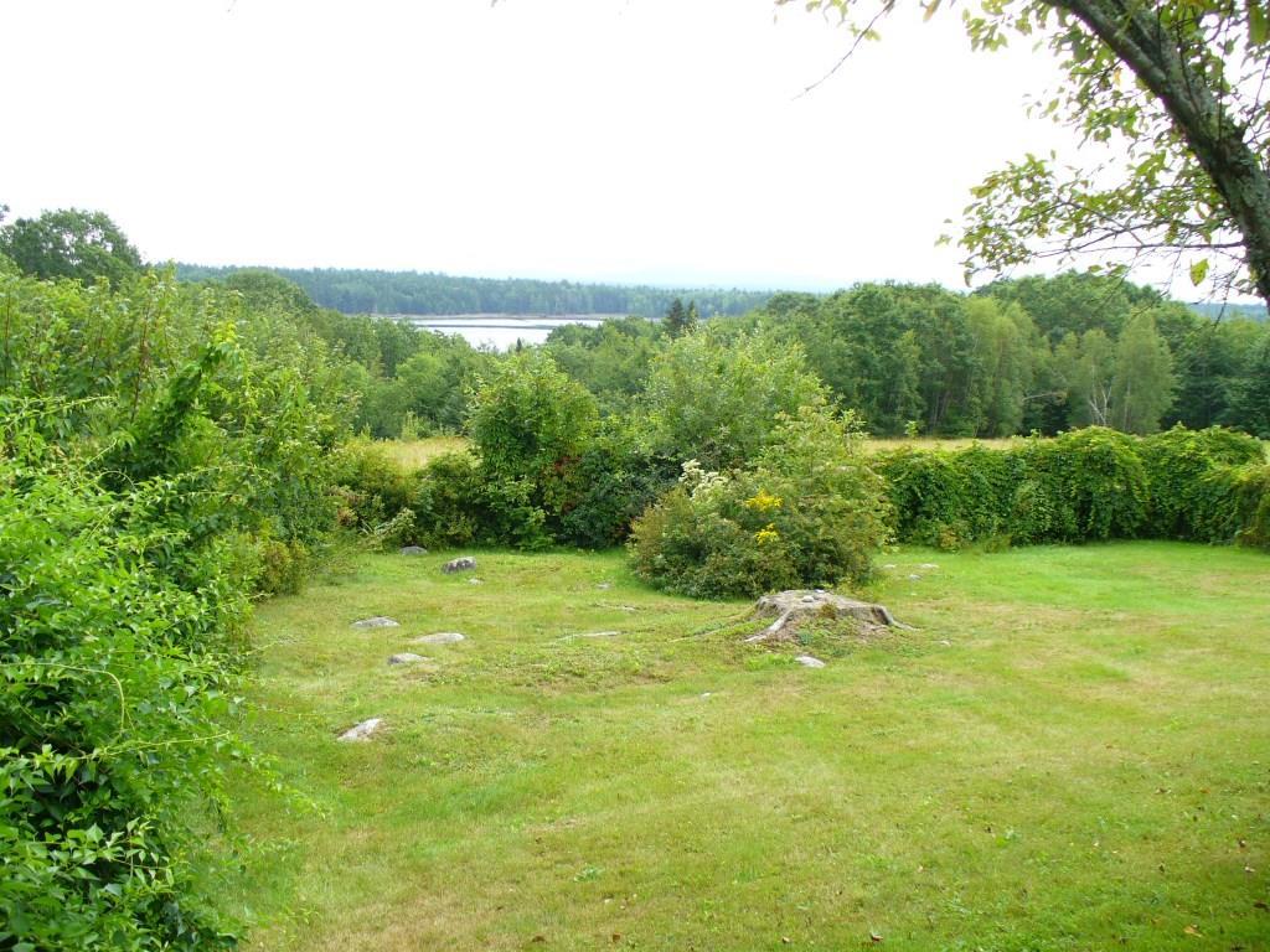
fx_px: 1357
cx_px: 635
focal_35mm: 37
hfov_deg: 50.1
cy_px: 476
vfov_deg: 38.7
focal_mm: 6.1
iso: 80
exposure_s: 1/200
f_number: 2.8
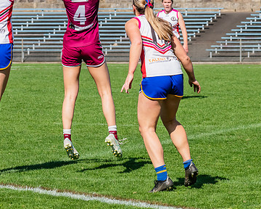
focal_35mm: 368
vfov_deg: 4.2
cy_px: 90
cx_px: 82
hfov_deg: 5.3
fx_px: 2843
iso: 800
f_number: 11
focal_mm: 170
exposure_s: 1/1250
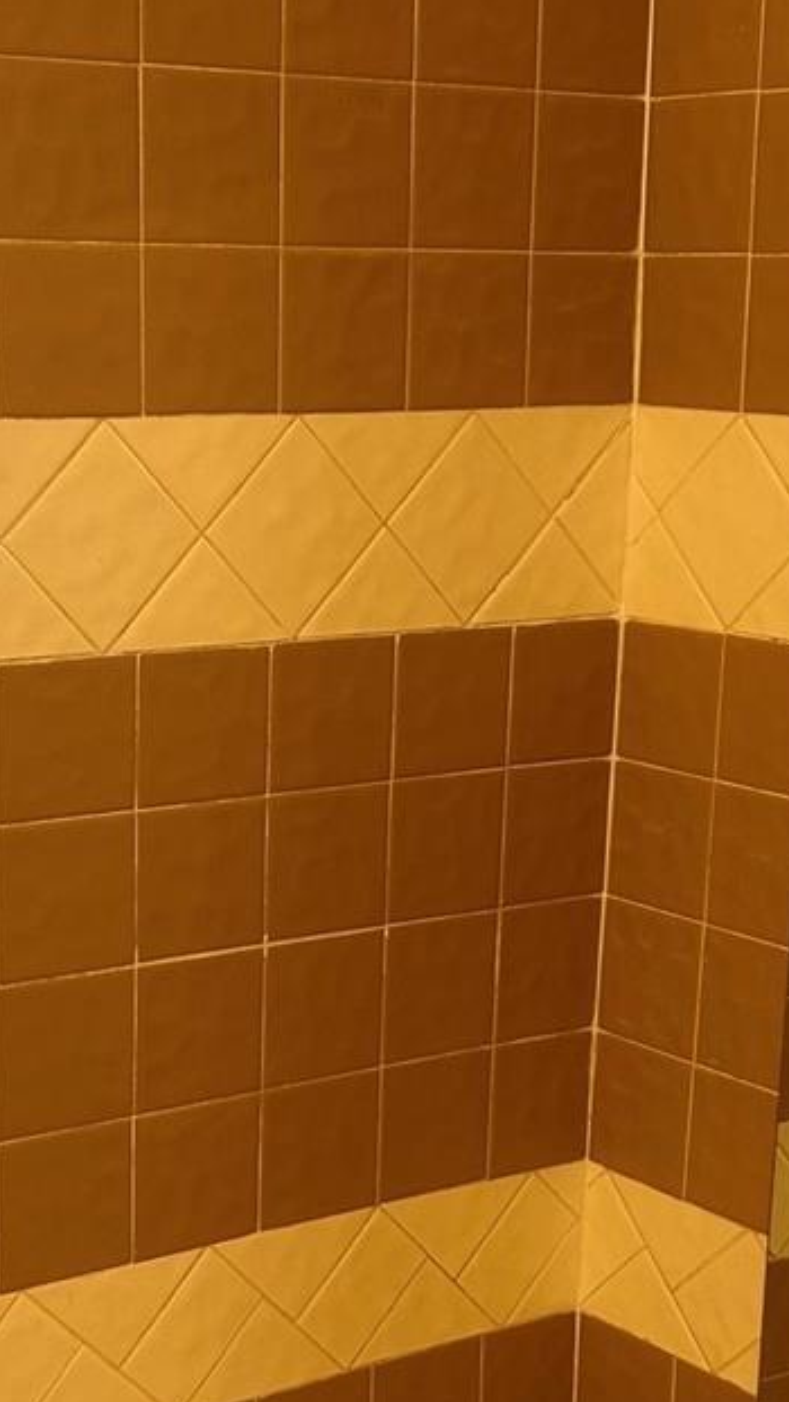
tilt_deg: -12.7
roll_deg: -1.4
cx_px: 282
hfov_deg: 17.2
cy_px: 854
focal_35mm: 70
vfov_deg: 30.1
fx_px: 2603
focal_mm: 5.7
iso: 80
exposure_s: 1/120
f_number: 1.5
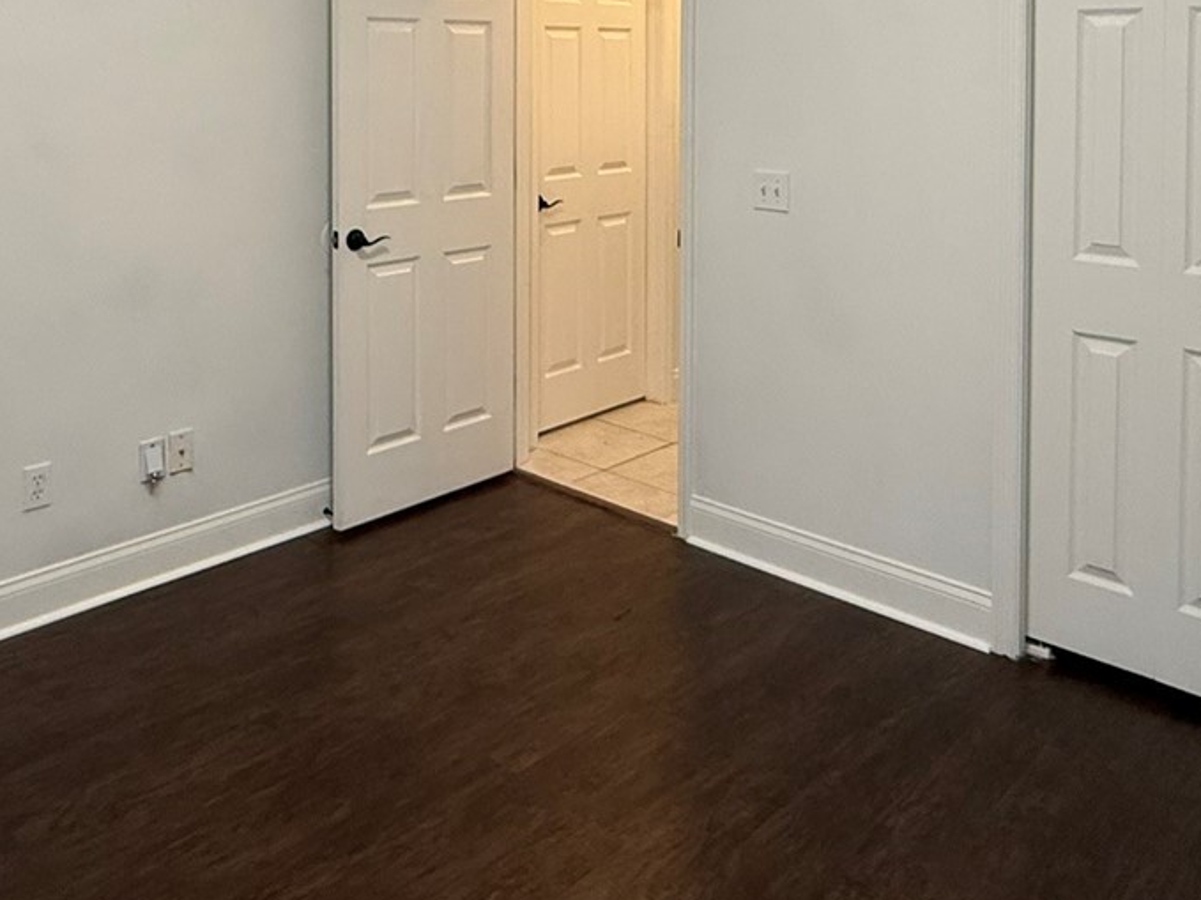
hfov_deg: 55.2
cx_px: 534
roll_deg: -0.2
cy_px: 90
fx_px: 1145
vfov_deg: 39.8
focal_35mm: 33
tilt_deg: -0.8
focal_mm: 2.22
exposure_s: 1/120
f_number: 2.2
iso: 320
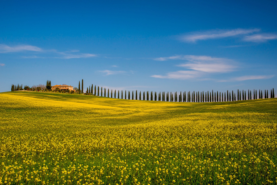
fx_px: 369
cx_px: 138
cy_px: 92
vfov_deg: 28.1
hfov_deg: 41.1
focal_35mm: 48
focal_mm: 48
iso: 200
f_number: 13
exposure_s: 1/160
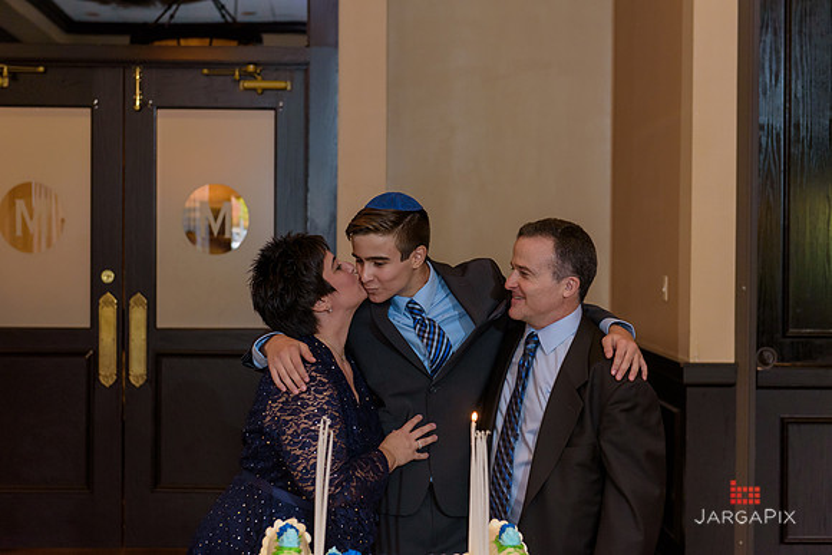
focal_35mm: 58
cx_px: 416
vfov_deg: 23.4
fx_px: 1341
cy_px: 278
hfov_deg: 34.5
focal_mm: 58
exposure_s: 1/125
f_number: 3.2
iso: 1600
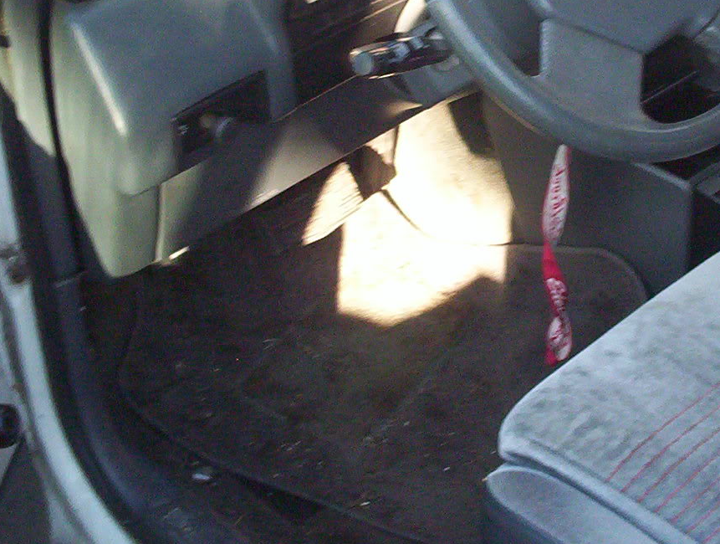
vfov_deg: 20.3
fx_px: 1501
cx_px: 624
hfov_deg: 26.2
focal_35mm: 72
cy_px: 97
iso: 200
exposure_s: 1/63.3
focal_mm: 4.99
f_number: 4.5
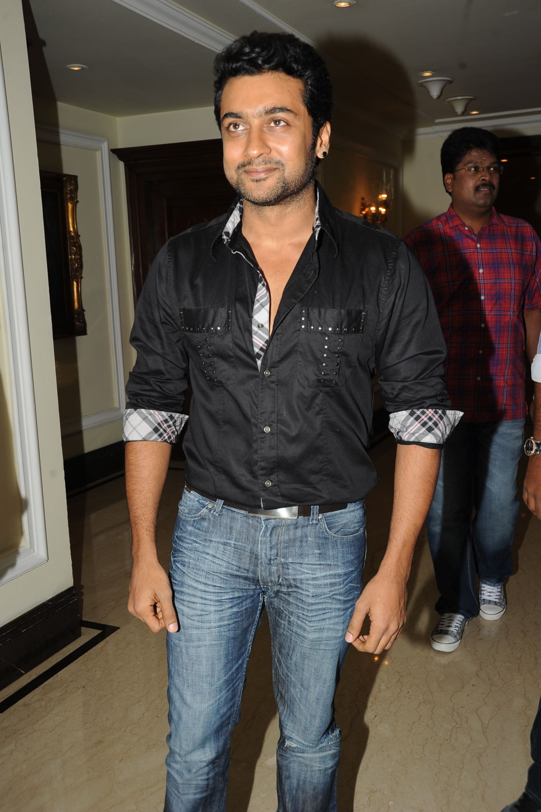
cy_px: 406
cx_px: 270
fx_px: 790
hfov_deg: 37.8
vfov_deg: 54.5
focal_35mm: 35
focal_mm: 35
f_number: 8
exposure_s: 1/125
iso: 200
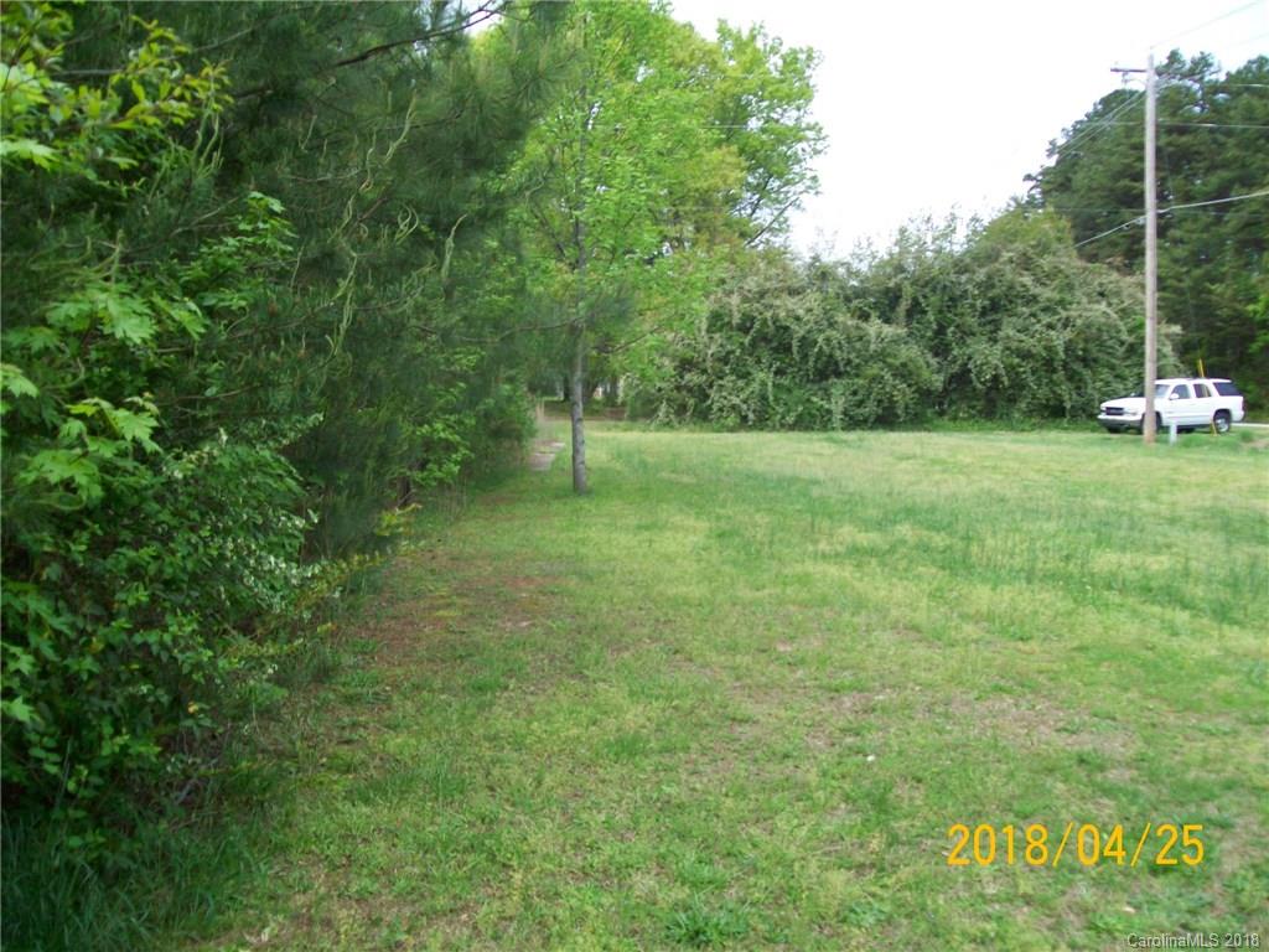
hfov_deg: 51.4
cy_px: 476
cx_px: 634
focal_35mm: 36
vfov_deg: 39.7
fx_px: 1320
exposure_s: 1/400
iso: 64
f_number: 2.7
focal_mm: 6
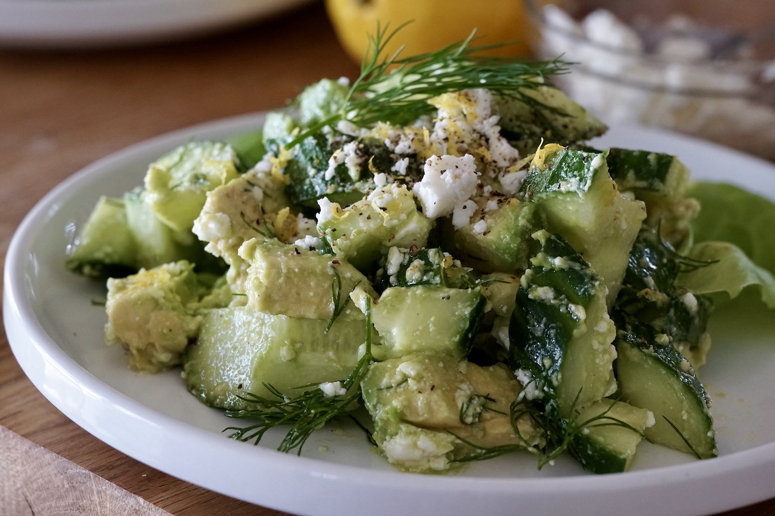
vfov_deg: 13.0
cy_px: 258
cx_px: 388
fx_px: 2260
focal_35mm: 105
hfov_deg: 19.5
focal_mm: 70
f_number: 5.6
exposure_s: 1/125
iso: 1600
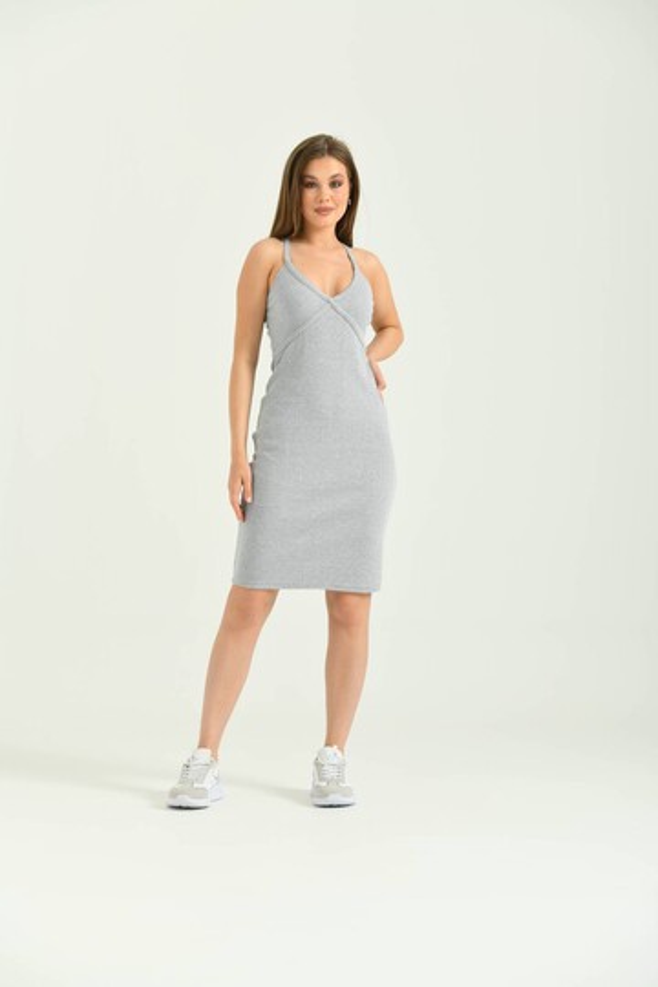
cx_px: 329
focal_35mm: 70
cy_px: 494
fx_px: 1919
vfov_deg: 28.8
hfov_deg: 19.5
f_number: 6.3
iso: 100
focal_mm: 70
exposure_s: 1/160
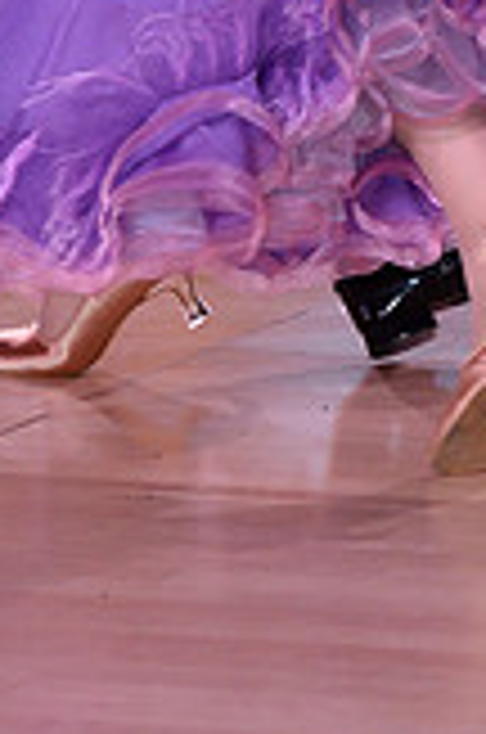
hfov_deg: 2.7
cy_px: -491
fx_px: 10127
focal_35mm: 498
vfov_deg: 4.1
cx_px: 344
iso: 2000
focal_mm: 140
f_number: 5.6
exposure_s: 1/250
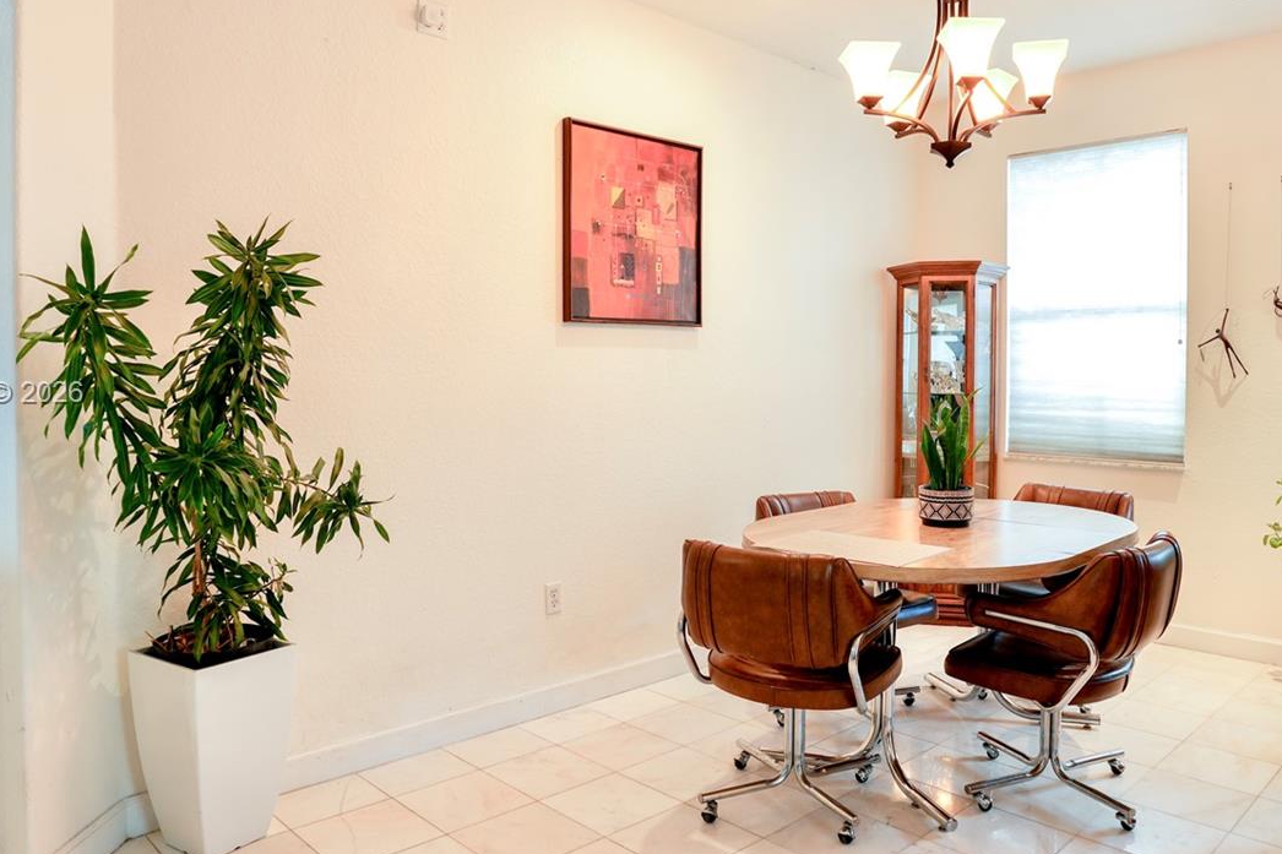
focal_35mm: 26
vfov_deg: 49.5
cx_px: 683
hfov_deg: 69.3
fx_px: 926
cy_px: 395
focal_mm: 17
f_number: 7.1
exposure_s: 1/3
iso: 100
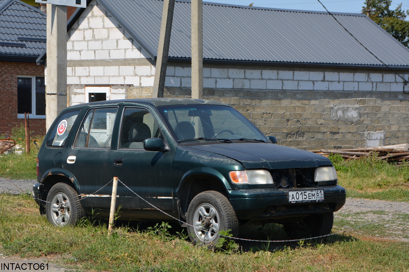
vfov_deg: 14.7
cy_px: 136
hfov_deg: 21.9
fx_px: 1056
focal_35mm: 93
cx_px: 204
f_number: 8
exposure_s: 1/250
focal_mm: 62
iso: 125
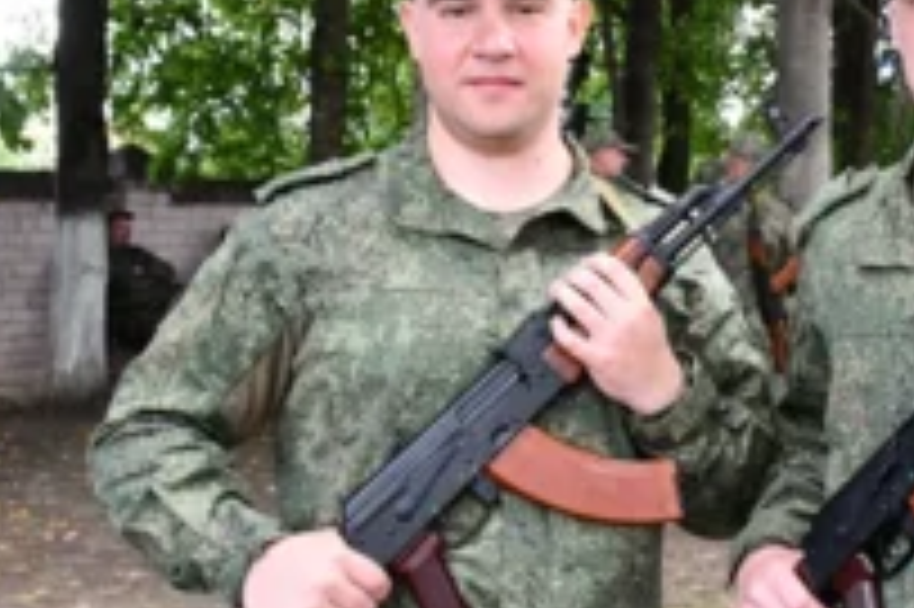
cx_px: 761
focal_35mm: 77
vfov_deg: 17.7
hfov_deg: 25.8
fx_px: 1953
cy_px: 272
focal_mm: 26
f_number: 10
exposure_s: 1/400
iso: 5000
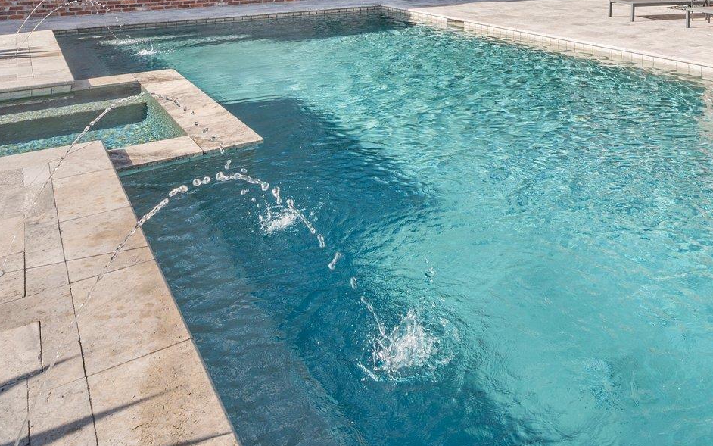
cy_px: -65
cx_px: 457
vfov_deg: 34.1
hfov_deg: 60.2
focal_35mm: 31
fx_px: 602
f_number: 8
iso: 200
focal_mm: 14
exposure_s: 1/400
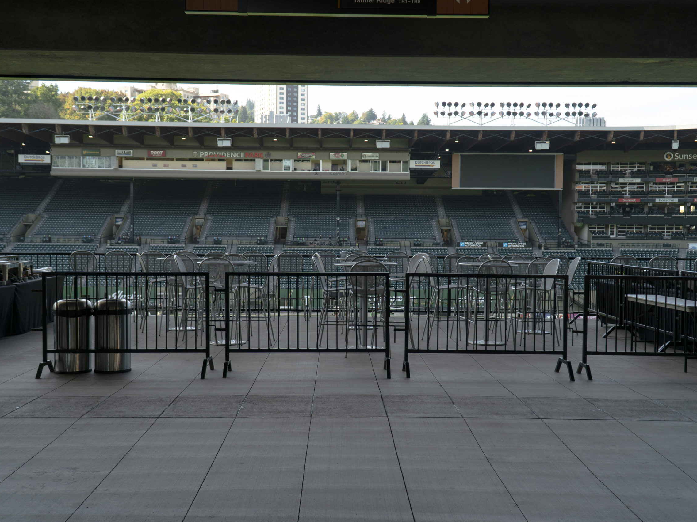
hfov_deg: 47.9
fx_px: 785
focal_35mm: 39
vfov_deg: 36.8
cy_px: 261
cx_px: 355
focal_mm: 24
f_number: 4
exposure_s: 1/500
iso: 200
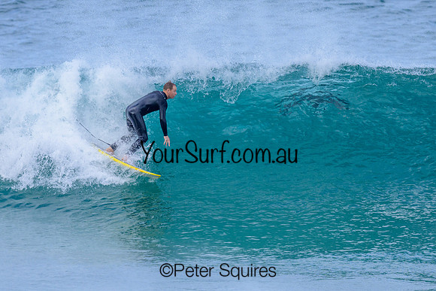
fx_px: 13318
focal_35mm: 1099
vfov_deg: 1.3
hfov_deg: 1.9
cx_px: 199
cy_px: 131
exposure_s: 1/2000
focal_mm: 800
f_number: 6.3
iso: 560
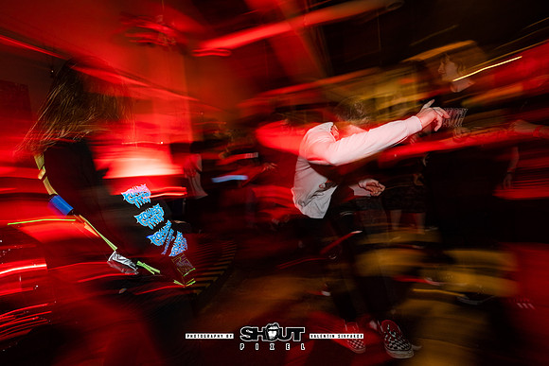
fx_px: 214
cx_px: 274
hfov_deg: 104.2
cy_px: 183
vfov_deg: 81.2
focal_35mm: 14
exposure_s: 1/13
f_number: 2.8
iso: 800
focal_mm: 14
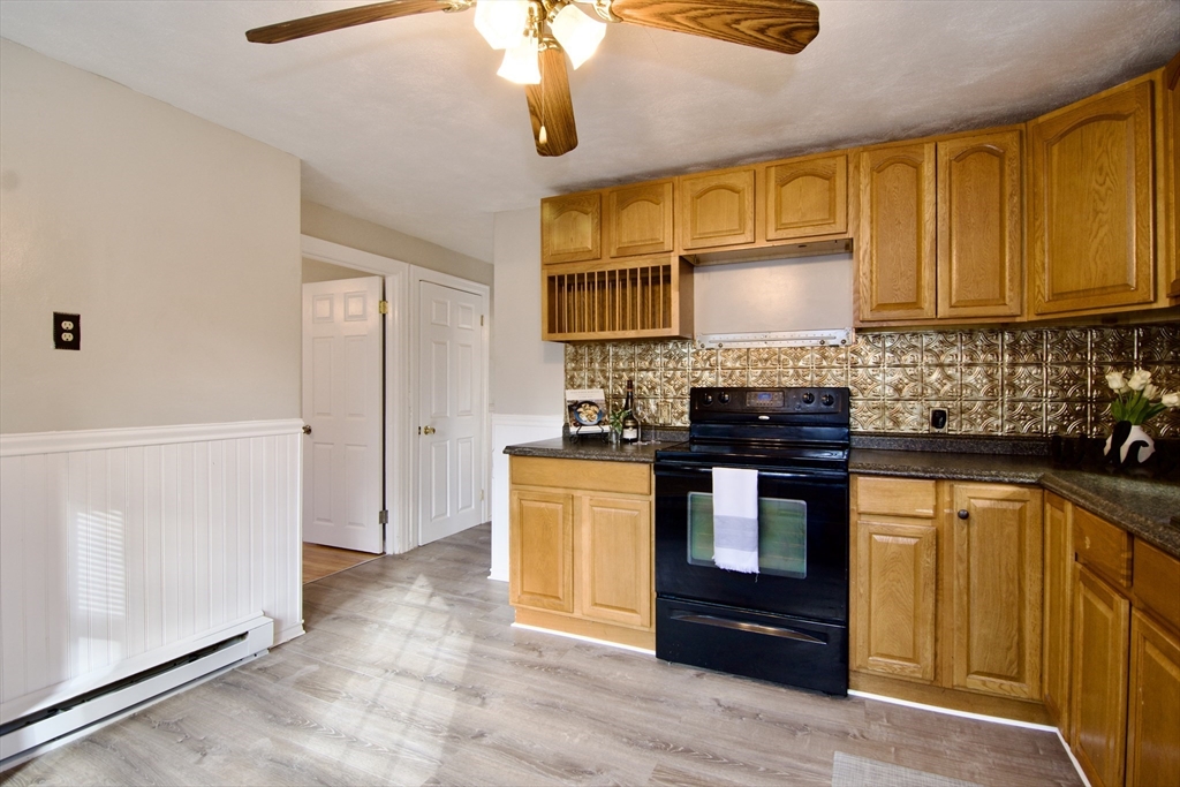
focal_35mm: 16
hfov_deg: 95.0
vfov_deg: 72.1
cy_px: 394
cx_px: 590
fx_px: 541
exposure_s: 1/20
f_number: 7.1
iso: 320
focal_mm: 11
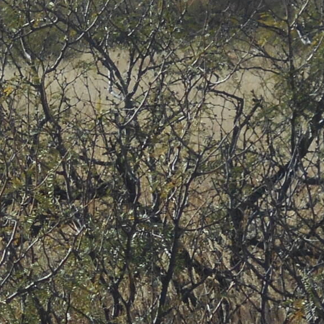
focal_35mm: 596
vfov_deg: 2.9
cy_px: 120
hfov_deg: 2.9
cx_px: -248
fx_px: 6311
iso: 80
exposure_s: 1/400
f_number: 6.5
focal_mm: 23
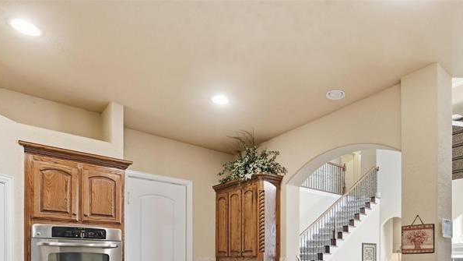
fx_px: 332
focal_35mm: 27
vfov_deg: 38.0
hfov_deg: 68.0
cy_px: 264
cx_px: 307
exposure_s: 1/500
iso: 500
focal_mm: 15
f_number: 9
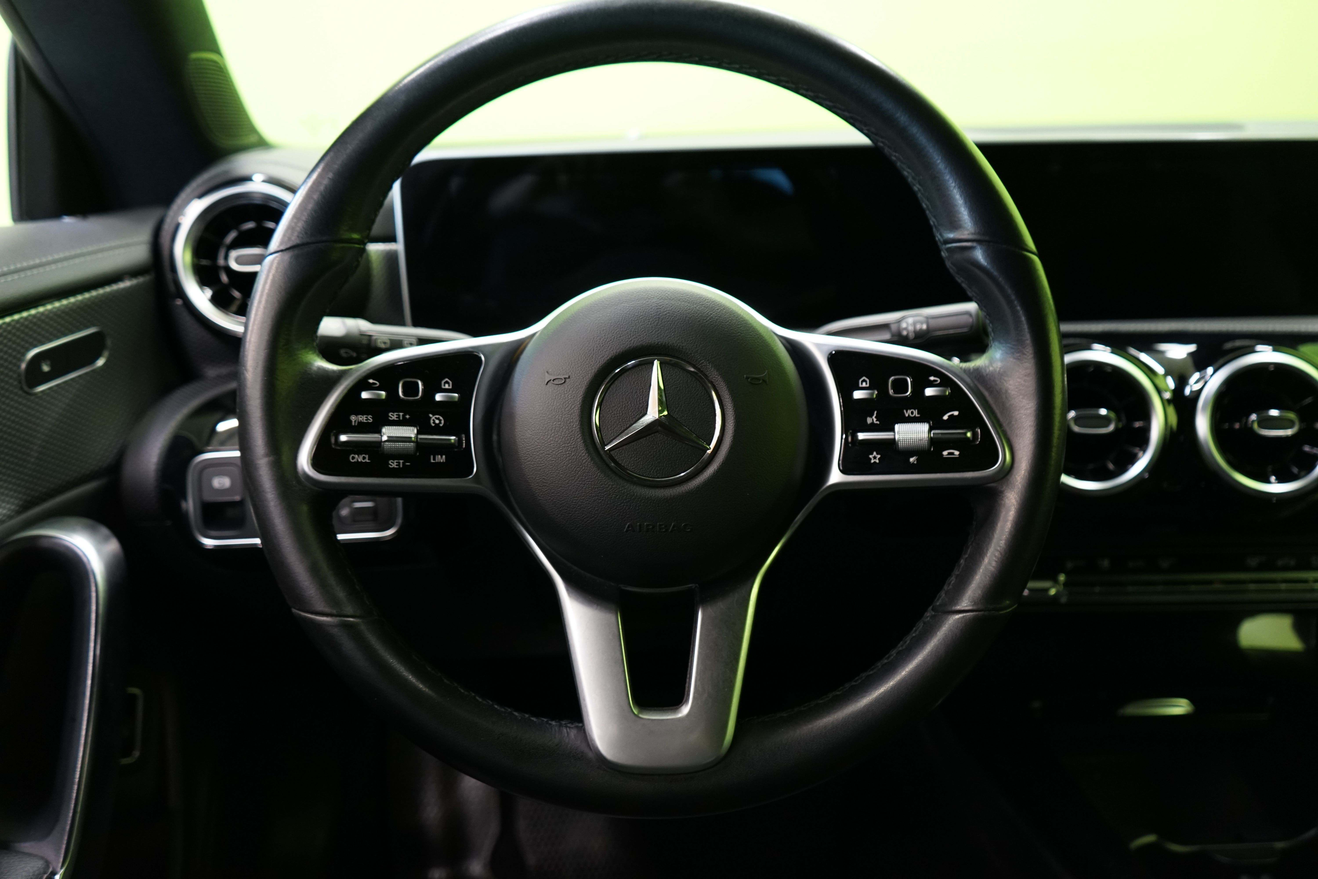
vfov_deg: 46.4
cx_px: 659
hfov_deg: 65.5
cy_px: 440
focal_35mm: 28
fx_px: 1025
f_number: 4
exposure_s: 1/20
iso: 1250
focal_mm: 28
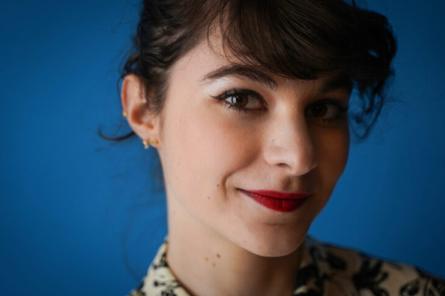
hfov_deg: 29.2
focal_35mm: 69
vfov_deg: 19.7
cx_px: 234
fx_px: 853
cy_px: 151
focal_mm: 65
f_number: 2.8
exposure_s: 1/50
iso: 500
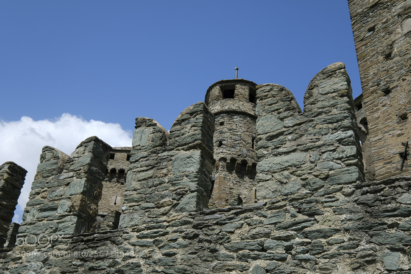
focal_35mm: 36
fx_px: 411
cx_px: 206
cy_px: 137
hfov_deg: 53.1
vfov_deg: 36.9
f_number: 14
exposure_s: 1/200
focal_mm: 24
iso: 200
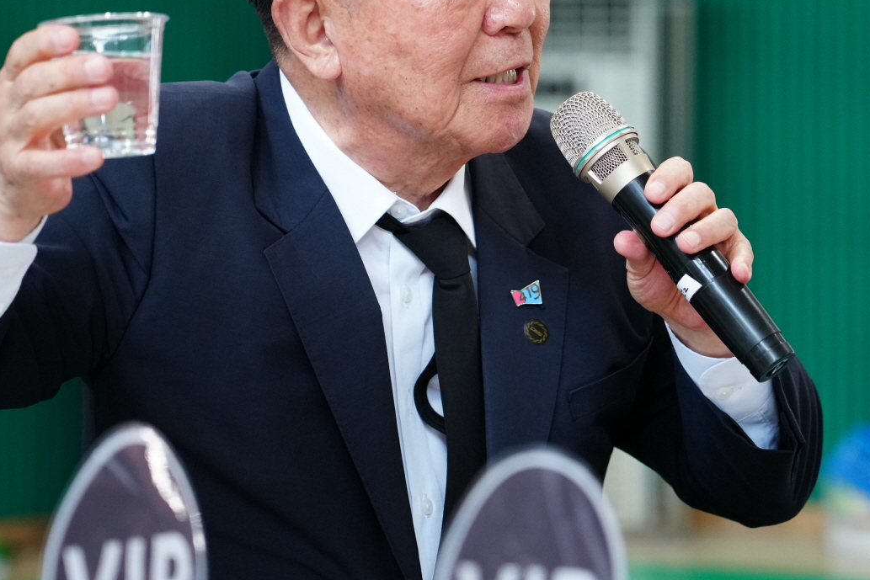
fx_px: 4423
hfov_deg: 11.2
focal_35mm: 183
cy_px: 203
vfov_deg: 7.5
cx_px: 485
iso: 2500
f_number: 4
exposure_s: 1/250
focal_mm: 105
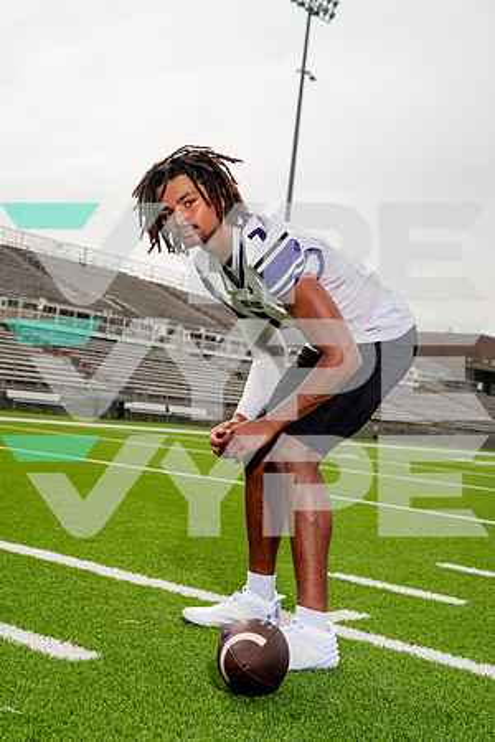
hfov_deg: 27.0
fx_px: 1031
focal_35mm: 50
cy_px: 371
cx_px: 248
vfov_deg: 39.6
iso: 100
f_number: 5.6
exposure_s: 1/640
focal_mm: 50
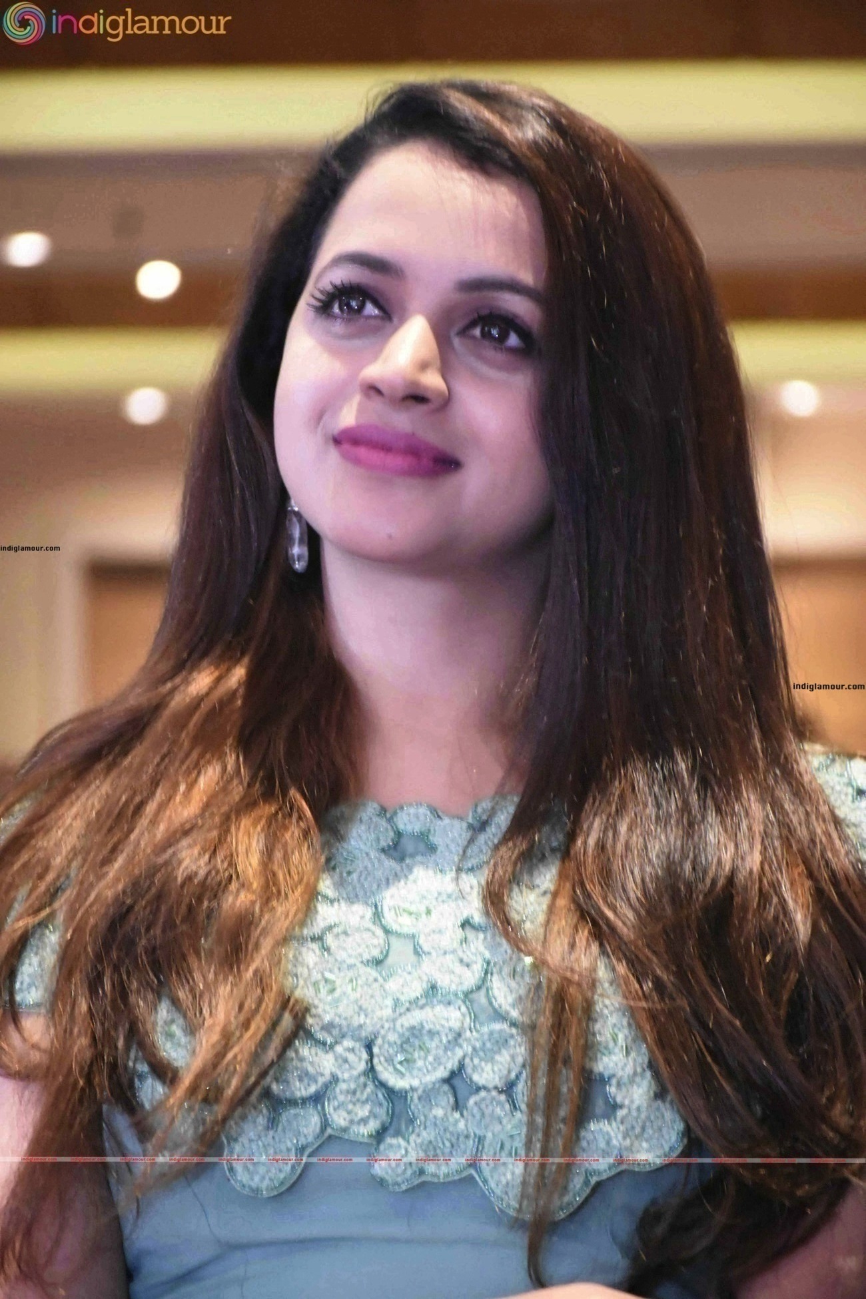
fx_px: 5683
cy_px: 650
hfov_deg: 8.7
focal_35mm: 158
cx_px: 433
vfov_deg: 13.0
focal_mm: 105
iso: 10000
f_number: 5.6
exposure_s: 1/80
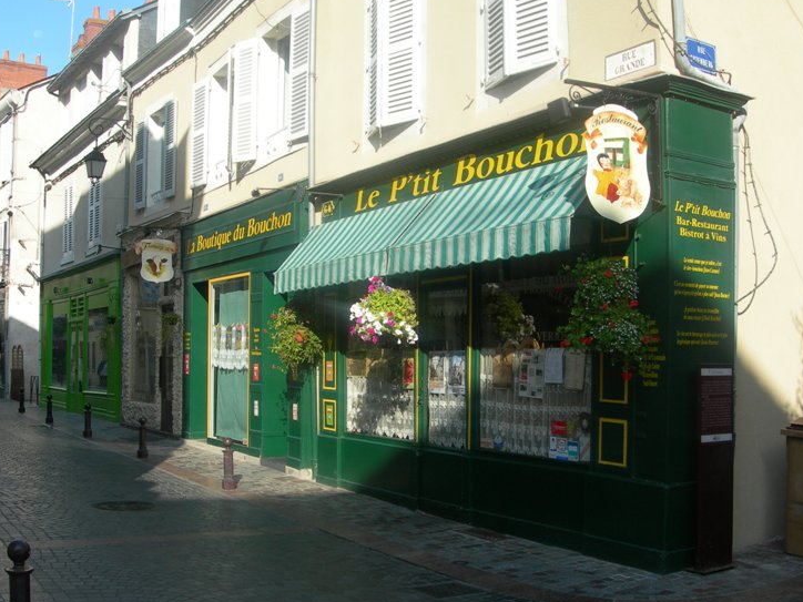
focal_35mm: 42
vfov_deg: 34.3
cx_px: 373
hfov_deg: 44.8
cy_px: 318
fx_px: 974
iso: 50
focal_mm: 7.8
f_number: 4.8
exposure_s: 1/262
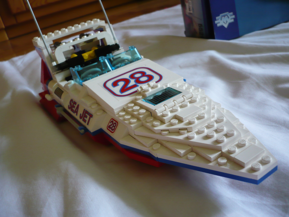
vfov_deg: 40.7
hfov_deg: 52.6
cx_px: 144
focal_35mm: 35
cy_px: 108
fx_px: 292
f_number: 2.8
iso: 200
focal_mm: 5.8
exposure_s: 1/25
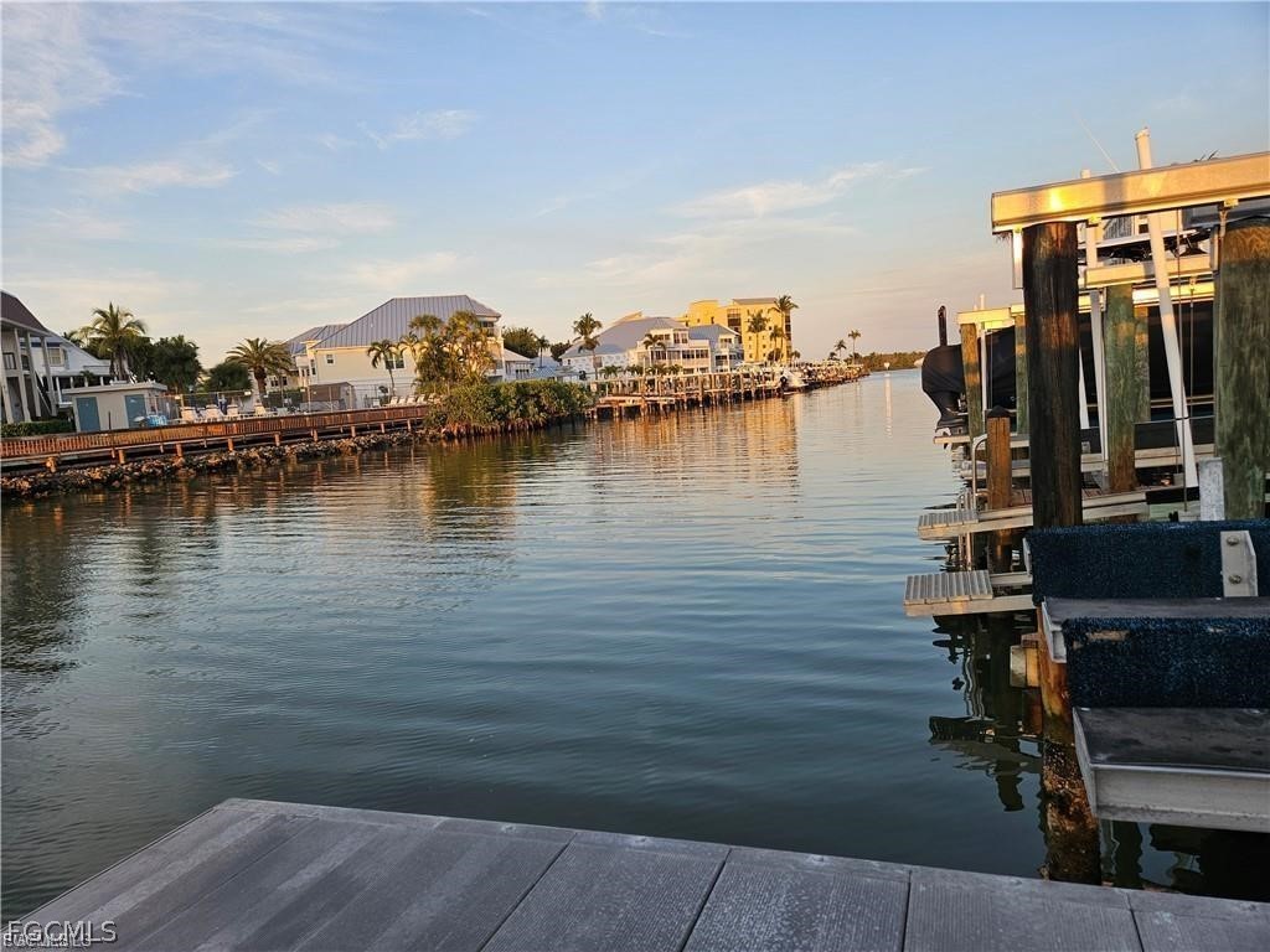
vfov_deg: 58.9
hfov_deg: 73.9
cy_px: 476
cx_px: 635
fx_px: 844
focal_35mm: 23
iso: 32
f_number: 1.8
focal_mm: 5.4
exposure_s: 1/518
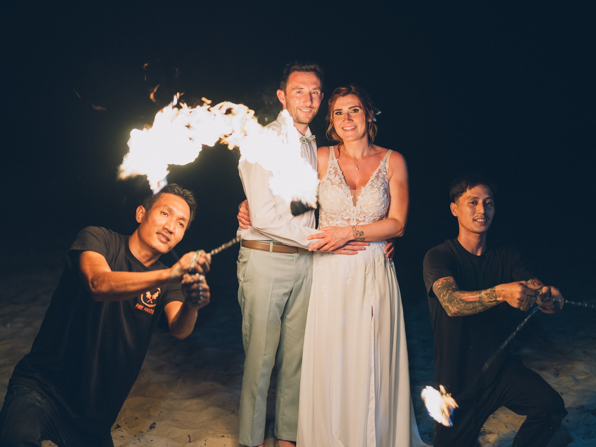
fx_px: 964
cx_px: 315
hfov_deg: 34.3
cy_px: 220
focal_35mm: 56
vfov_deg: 26.1
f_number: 1.4
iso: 320
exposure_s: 1/250
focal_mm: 50
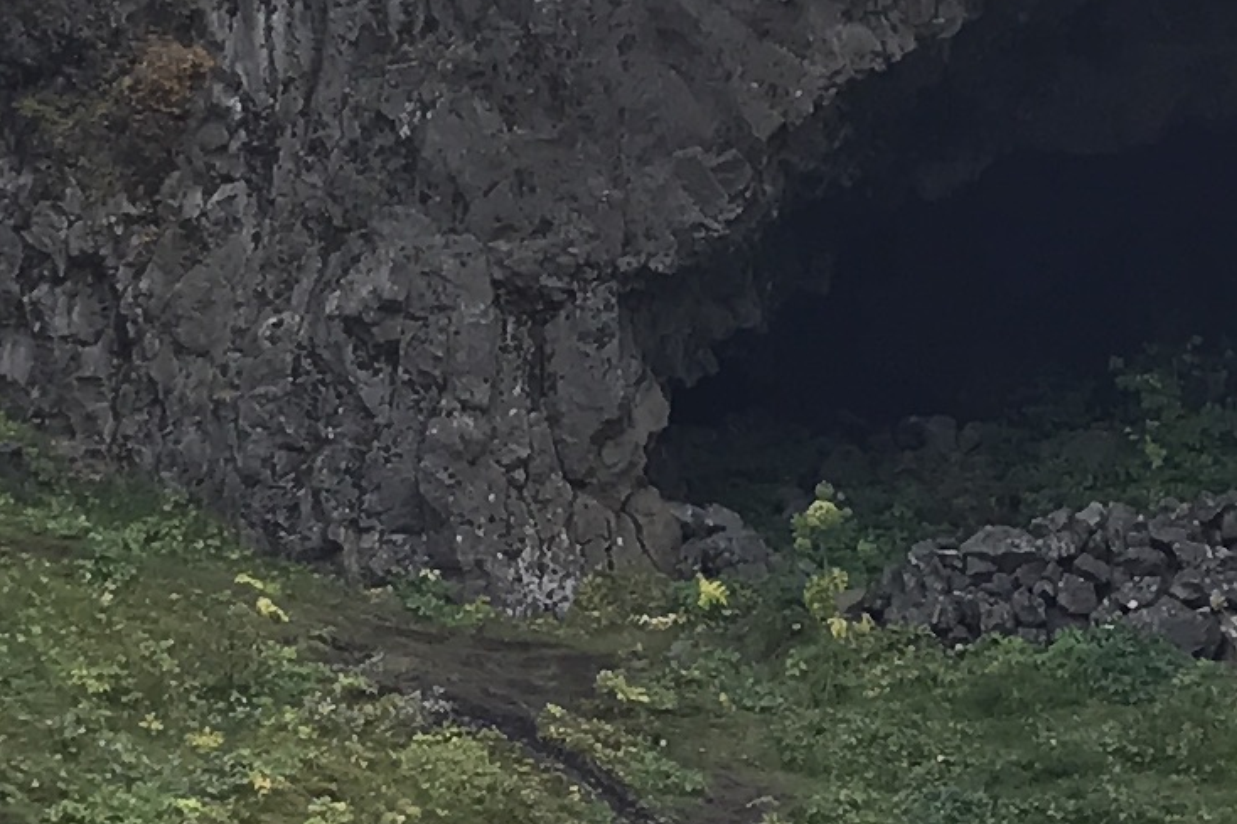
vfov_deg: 8.5
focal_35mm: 160
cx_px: 888
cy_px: 807
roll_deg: +0.4
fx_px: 5496
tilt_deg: +6.2
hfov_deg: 12.8
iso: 20
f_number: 1.8
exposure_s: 1/481
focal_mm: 3.99
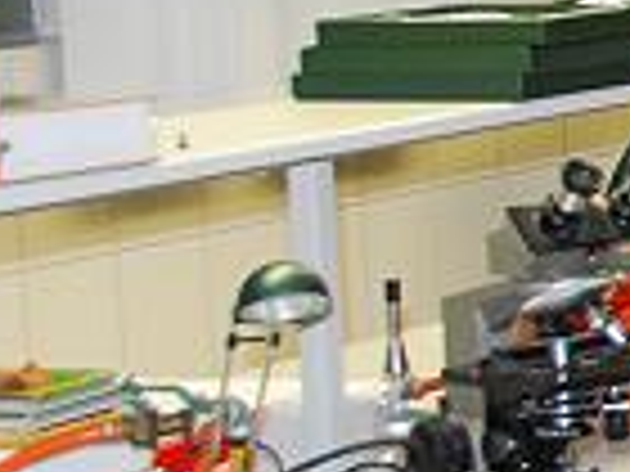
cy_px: 9
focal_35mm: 184
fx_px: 3349
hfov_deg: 9.4
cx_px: 1591
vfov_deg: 8.0
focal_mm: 22
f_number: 4.5
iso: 500
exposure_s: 1/60
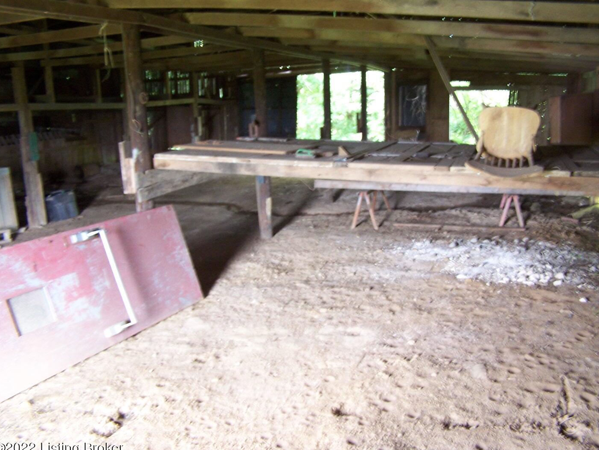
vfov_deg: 34.3
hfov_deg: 44.8
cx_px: 325
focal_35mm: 42
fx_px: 727
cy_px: 221
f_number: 2.8
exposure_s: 1/8
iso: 140
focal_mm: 6.3
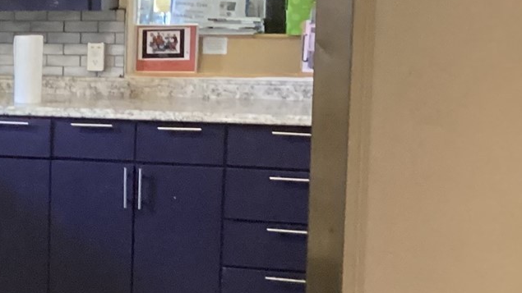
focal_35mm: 109
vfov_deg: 11.1
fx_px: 1509
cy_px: 211
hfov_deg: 17.8
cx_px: -231
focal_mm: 3.3
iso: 640
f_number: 2.4
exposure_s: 1/30
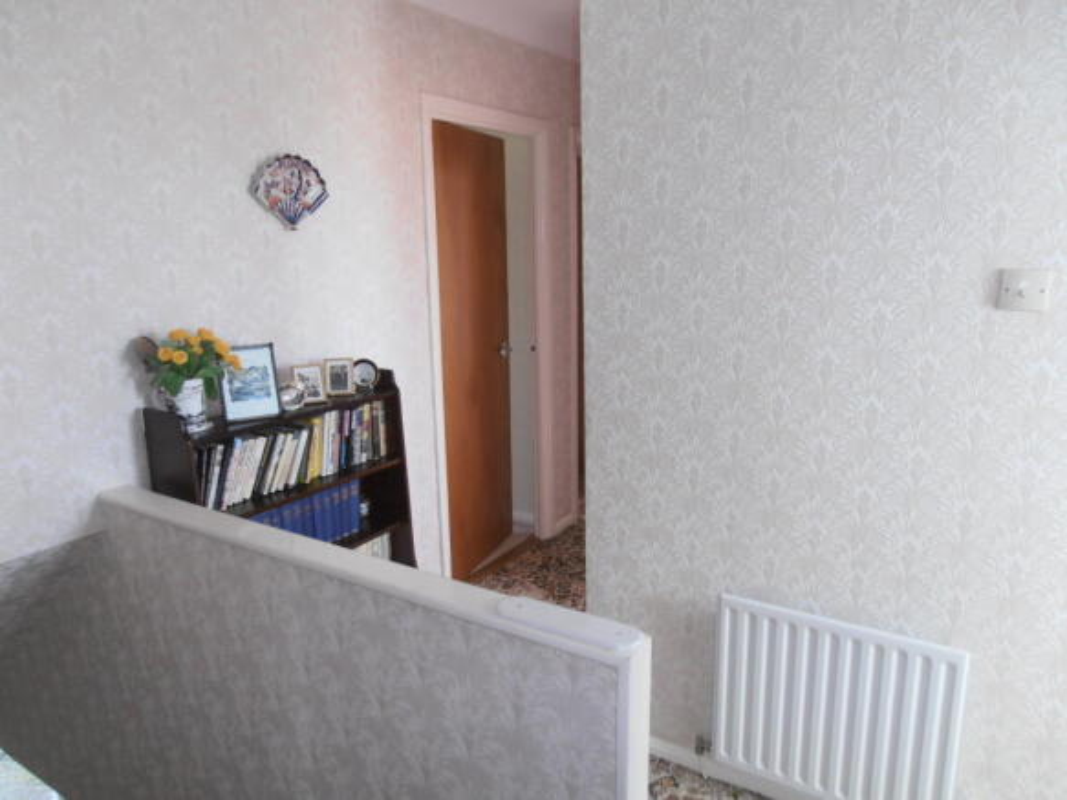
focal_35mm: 24
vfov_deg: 56.8
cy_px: 400
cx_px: 534
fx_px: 740
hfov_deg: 71.6
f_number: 3
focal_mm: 4.2
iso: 80
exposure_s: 1/30
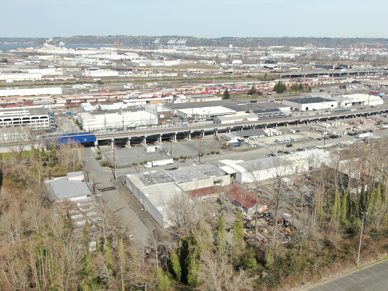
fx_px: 370
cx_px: 194
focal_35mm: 33
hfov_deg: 55.4
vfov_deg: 42.9
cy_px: 146
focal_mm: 5.69
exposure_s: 1/320
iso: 100
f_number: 3.2
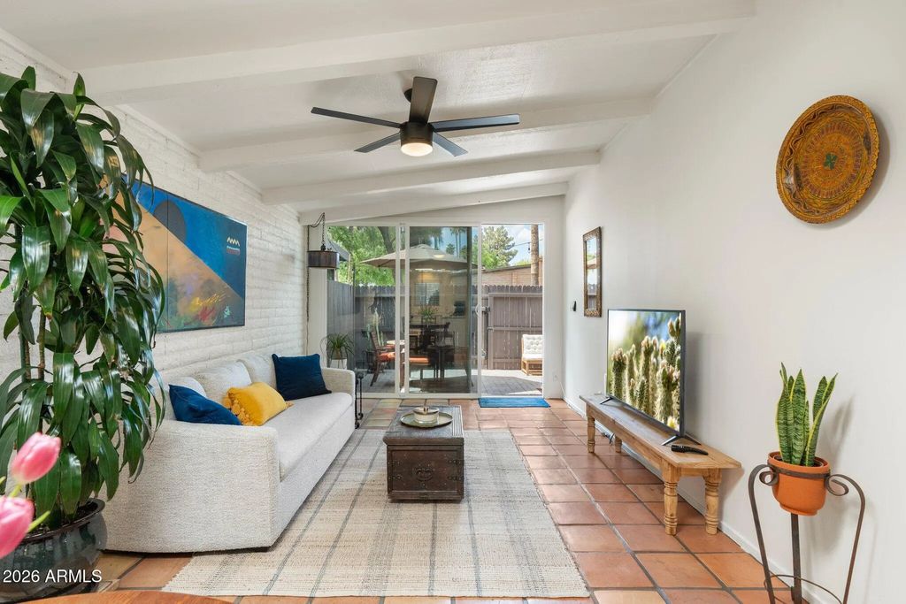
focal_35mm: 18
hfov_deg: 90.0
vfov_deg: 67.4
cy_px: 302
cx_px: 453
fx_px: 453
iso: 1000
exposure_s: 1/13
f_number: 8
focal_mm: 18
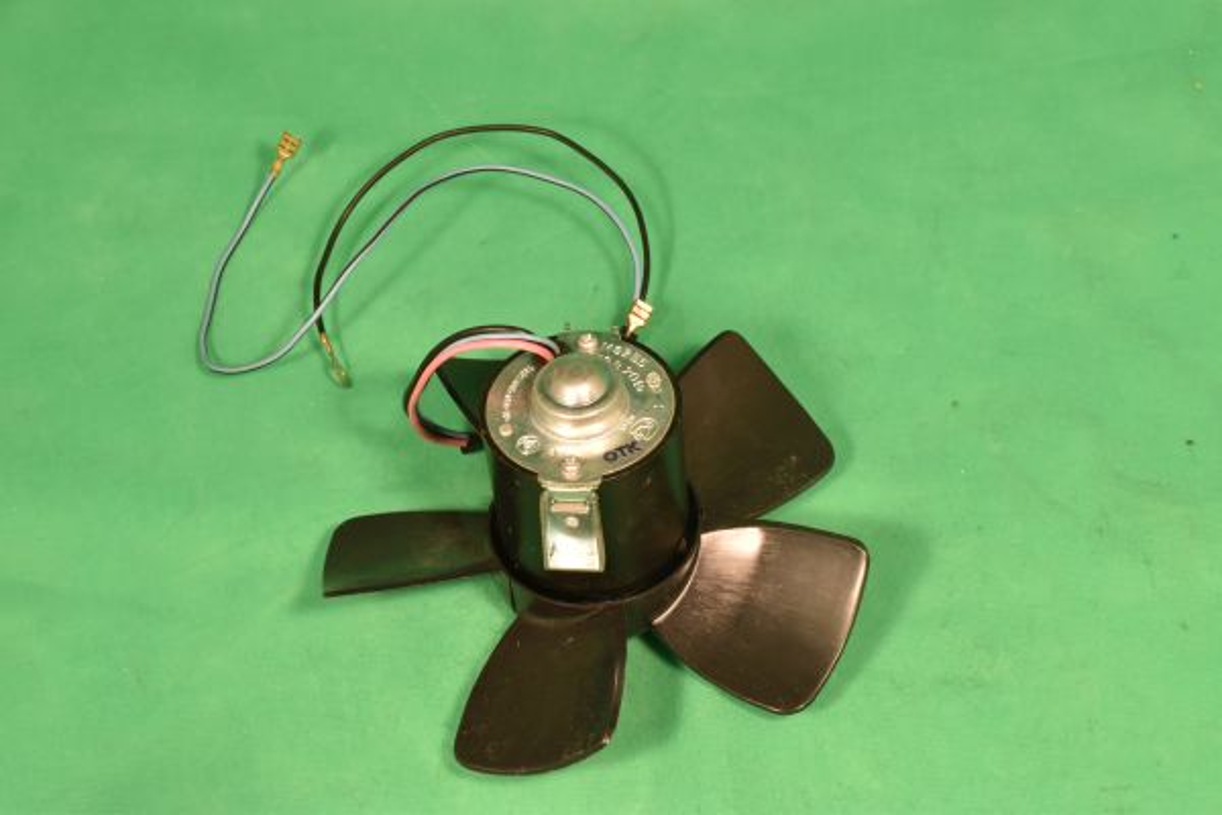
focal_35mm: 60
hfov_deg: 33.4
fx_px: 2037
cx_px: 611
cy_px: 408
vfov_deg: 22.6
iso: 640
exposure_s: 1/60
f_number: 16
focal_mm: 40
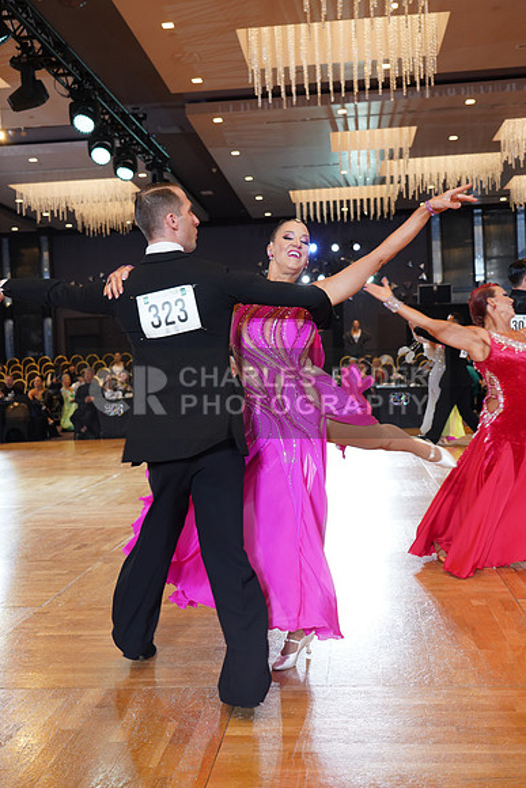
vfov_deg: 49.5
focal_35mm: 39
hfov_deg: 34.2
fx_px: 854
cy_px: 394
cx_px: 263
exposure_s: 1/200
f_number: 5
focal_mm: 39
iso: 1250
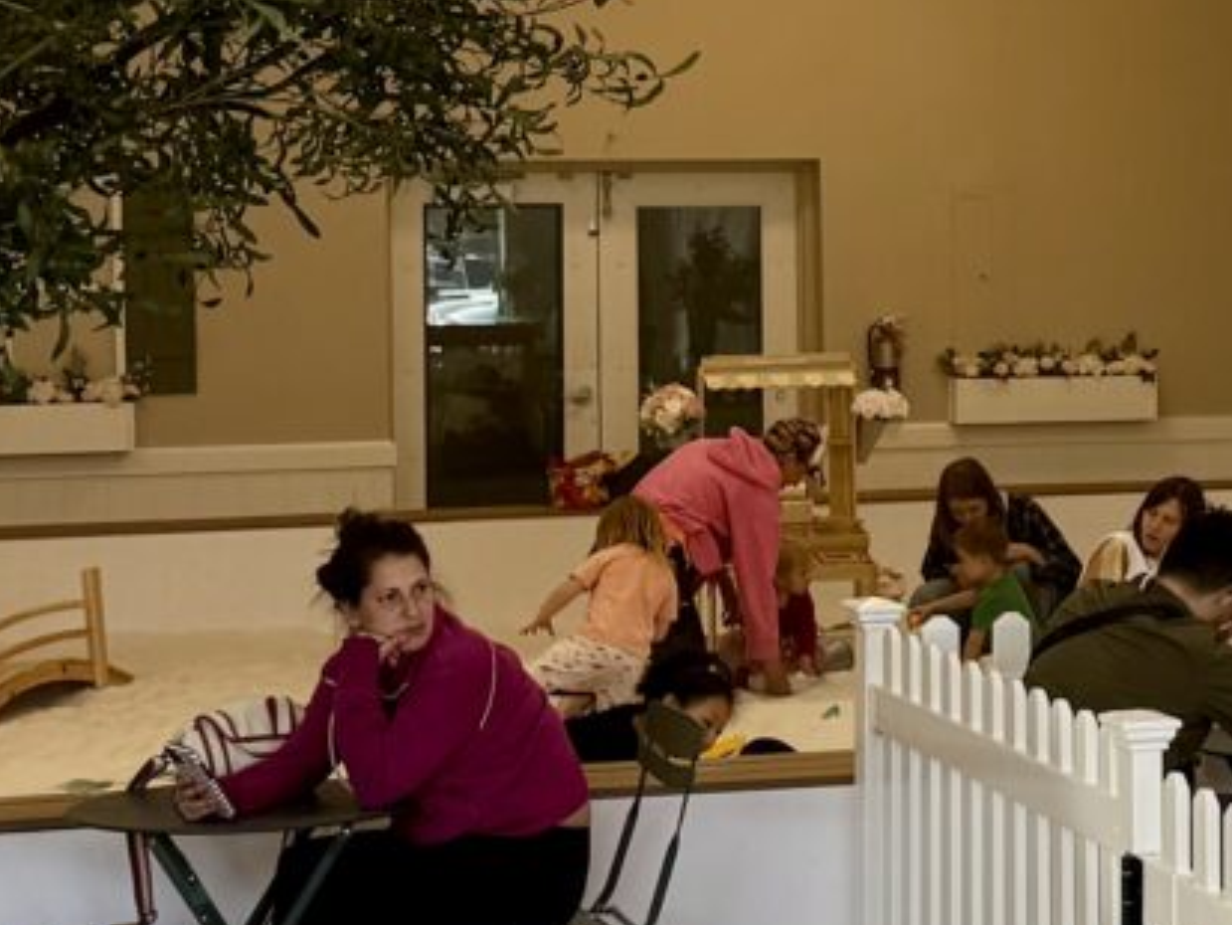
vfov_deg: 12.4
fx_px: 4236
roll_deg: +0.5
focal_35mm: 119
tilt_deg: -1.6
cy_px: 254
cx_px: 1399
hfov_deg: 16.0
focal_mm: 6.76
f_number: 1.78
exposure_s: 1/176
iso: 80
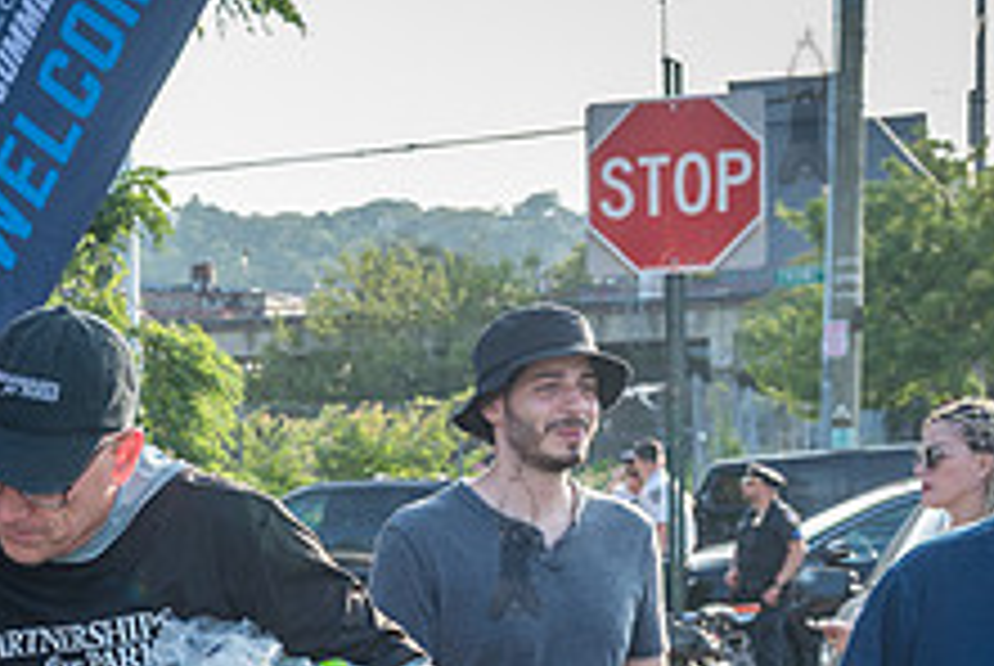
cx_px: -67
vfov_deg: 14.1
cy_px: 758
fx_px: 2627
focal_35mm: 95
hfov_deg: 20.5
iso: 250
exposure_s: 1/320
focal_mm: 35
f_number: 5
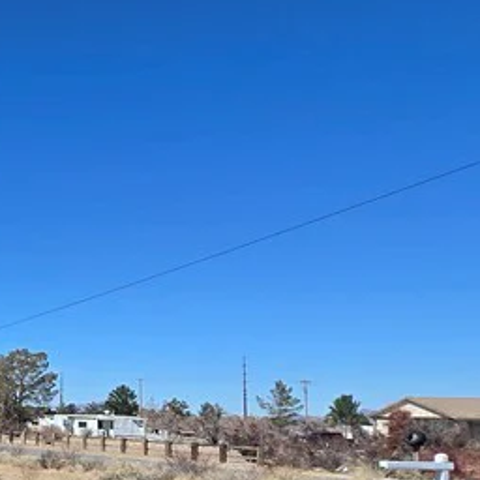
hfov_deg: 23.8
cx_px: -328
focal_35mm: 46
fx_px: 722
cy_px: 334
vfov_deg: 36.3
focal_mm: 2.2
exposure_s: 1/3246
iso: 50
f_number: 2.2
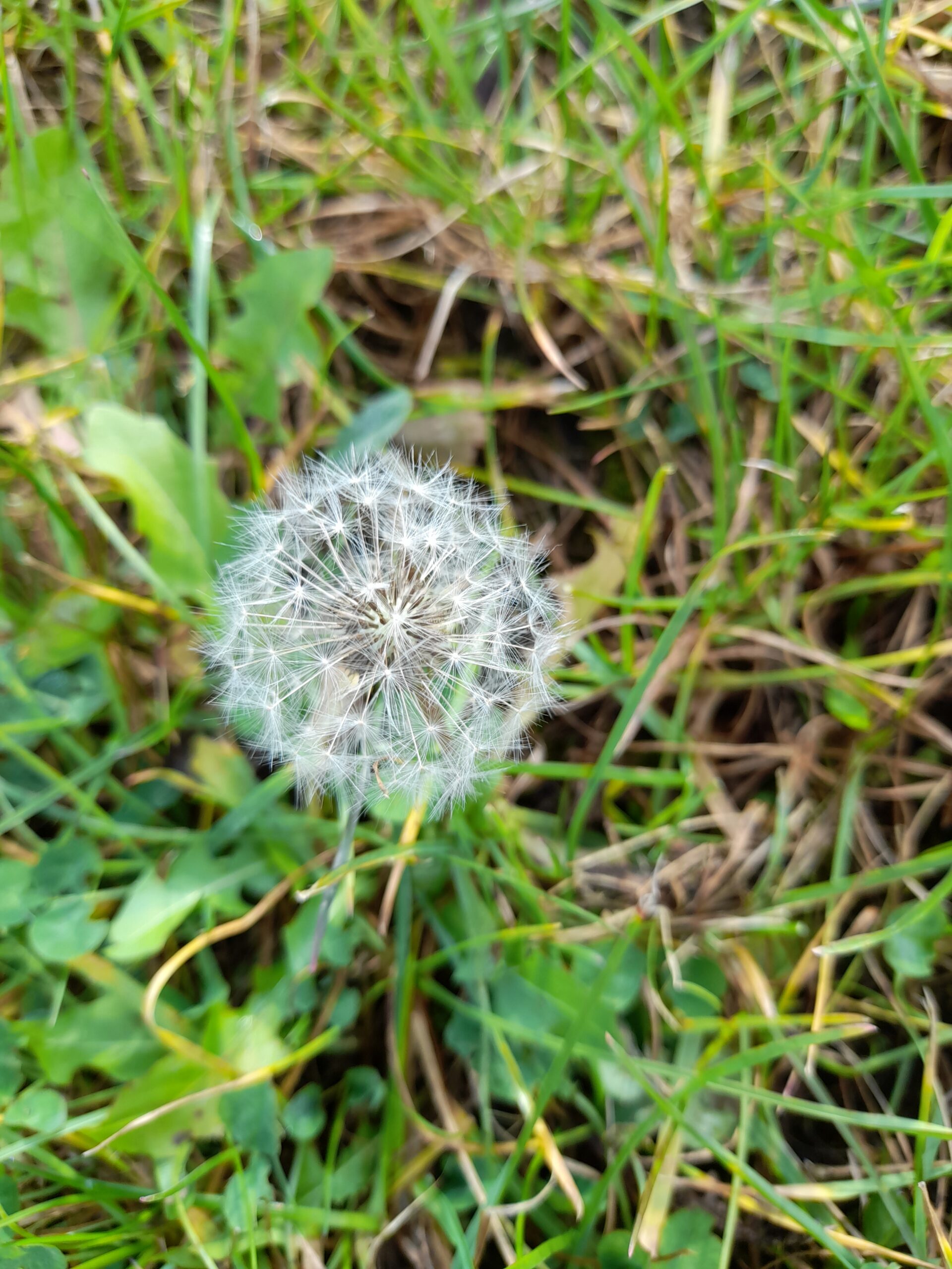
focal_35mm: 25
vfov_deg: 69.4
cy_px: 634
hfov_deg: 54.9
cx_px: 476
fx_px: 917
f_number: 2
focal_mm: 4.6
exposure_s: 1/100
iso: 25
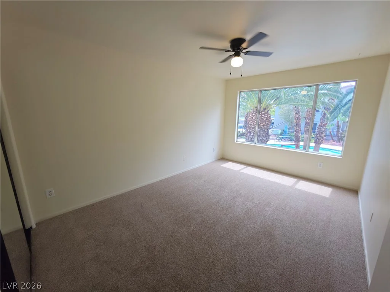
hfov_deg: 106.2
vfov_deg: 89.9
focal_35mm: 13
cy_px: 146
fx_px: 146
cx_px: 195
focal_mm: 2.2
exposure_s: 1/360
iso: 32
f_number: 1.9
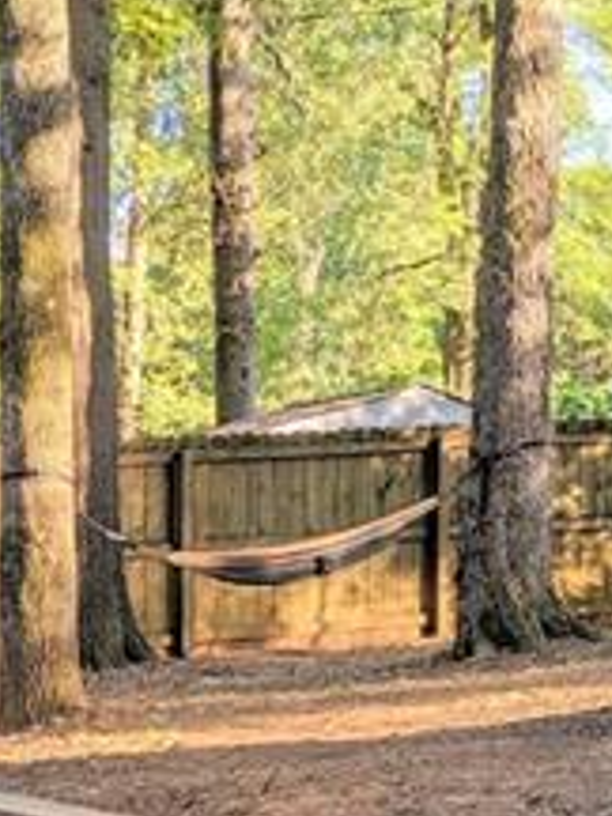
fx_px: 2263
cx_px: 23
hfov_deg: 15.2
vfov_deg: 20.1
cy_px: 699
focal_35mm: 96
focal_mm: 4.44
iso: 52
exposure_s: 1/317
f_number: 1.8
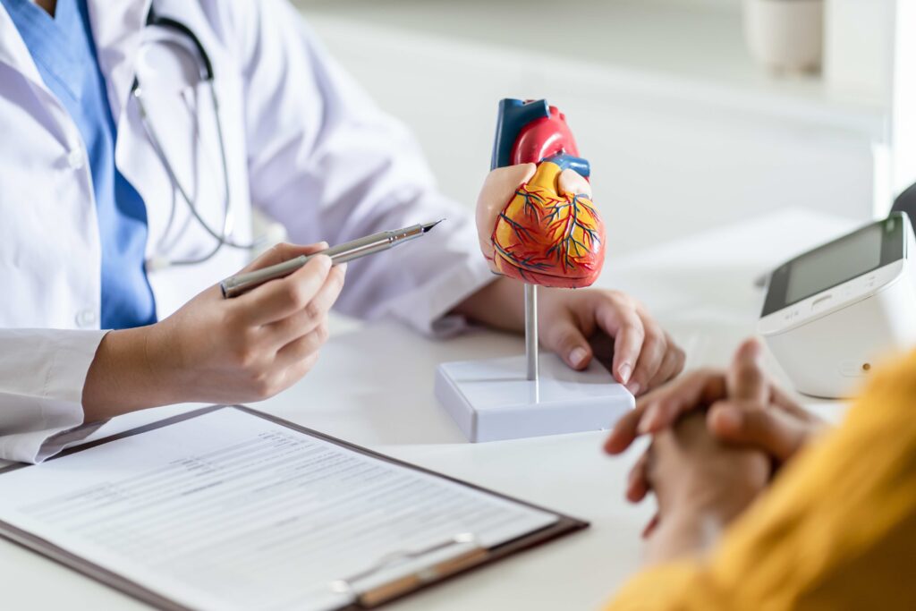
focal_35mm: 85
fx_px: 2163
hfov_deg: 23.9
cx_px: 458
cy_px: 306
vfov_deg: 16.1
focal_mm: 85
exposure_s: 1/125
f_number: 1.8
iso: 400
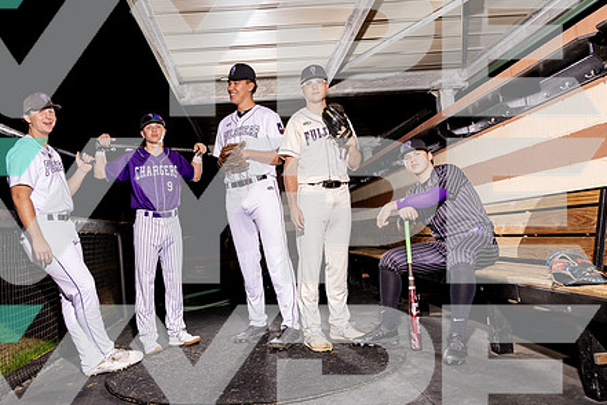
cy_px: 210
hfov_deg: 58.4
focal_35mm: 32
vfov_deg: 41.1
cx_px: 251
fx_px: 540
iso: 250
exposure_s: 1/250
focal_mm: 24
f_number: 5.6
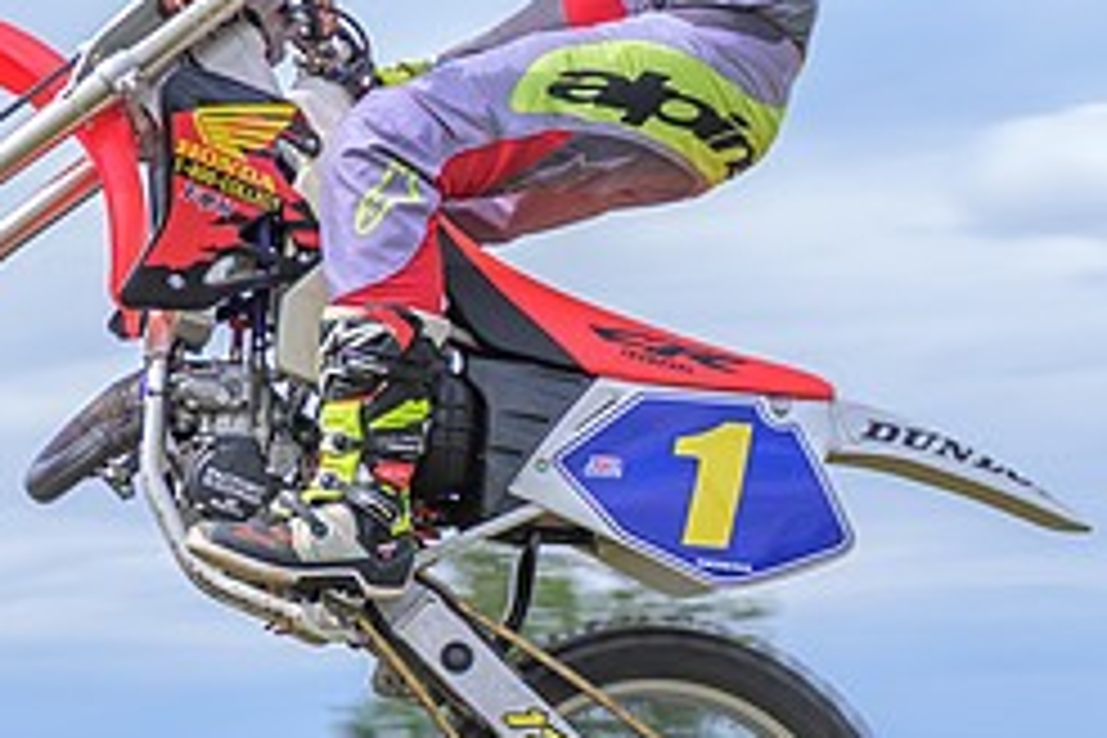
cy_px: 259
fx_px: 3259
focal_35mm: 106
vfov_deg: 12.9
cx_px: -400
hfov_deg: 17.8
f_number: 4
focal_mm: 24
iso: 50
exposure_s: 1/250
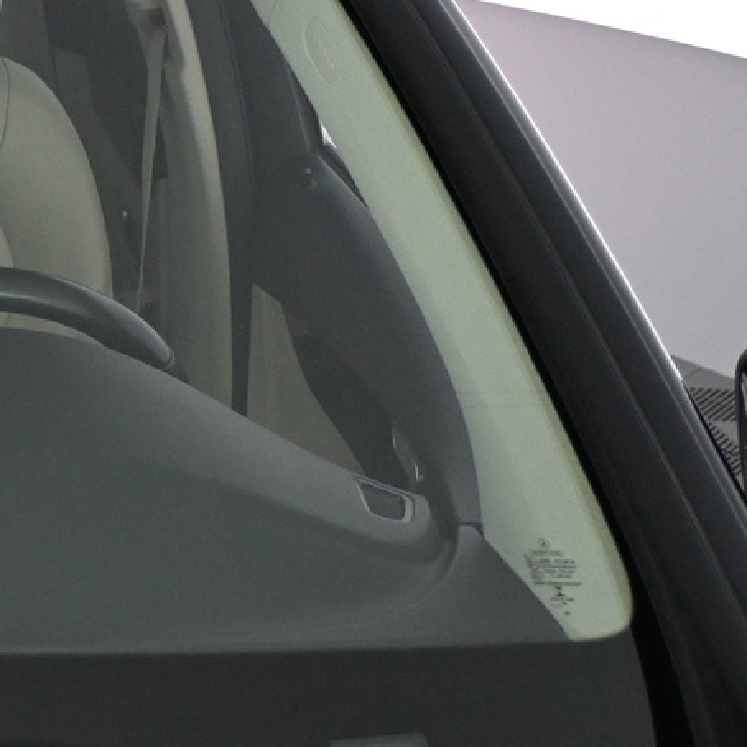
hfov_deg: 16.6
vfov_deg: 19.0
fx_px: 2222
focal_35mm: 91
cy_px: 197
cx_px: -507
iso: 2000
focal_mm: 20
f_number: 3.8
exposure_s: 1/125
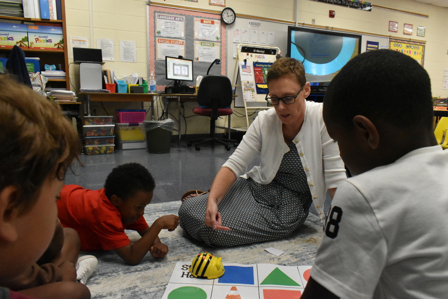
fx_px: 336
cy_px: 150
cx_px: 224
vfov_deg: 47.9
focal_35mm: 27
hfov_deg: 67.4
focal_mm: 18
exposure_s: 1/200
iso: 6400
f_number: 7.1
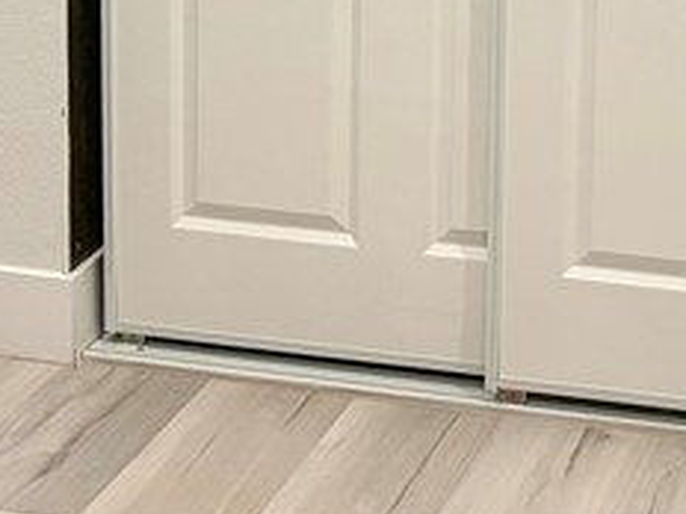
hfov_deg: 16.8
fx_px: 2279
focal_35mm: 115
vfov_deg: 12.1
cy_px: -346
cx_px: 686
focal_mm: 5.96
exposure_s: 1/120
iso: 125
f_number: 1.6
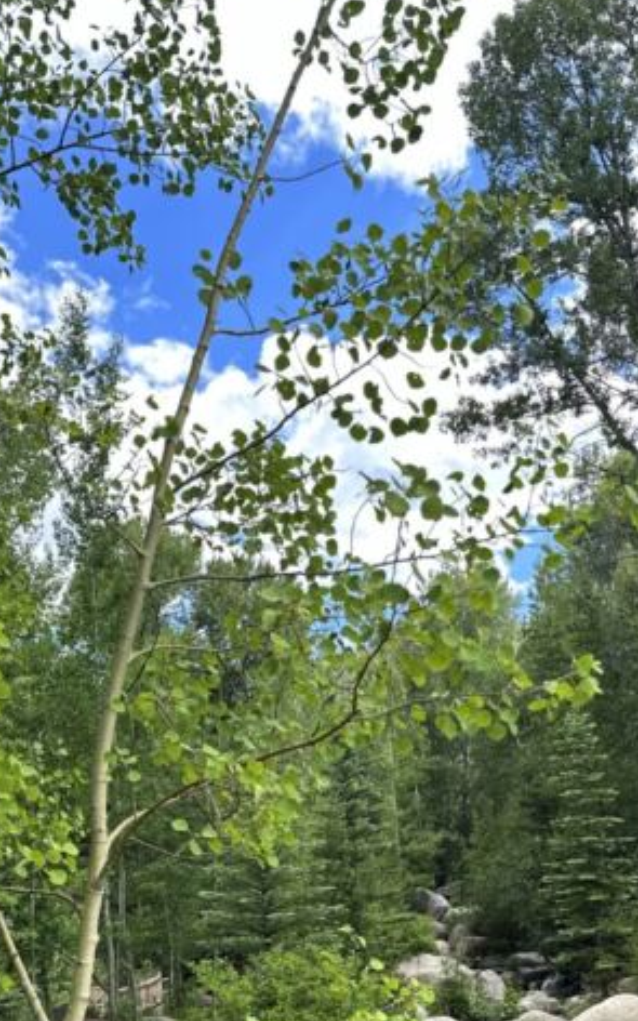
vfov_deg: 41.1
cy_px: 856
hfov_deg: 27.8
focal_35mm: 46
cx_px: 417
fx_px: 1280
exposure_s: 1/587
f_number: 1.78
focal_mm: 6.86
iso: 80
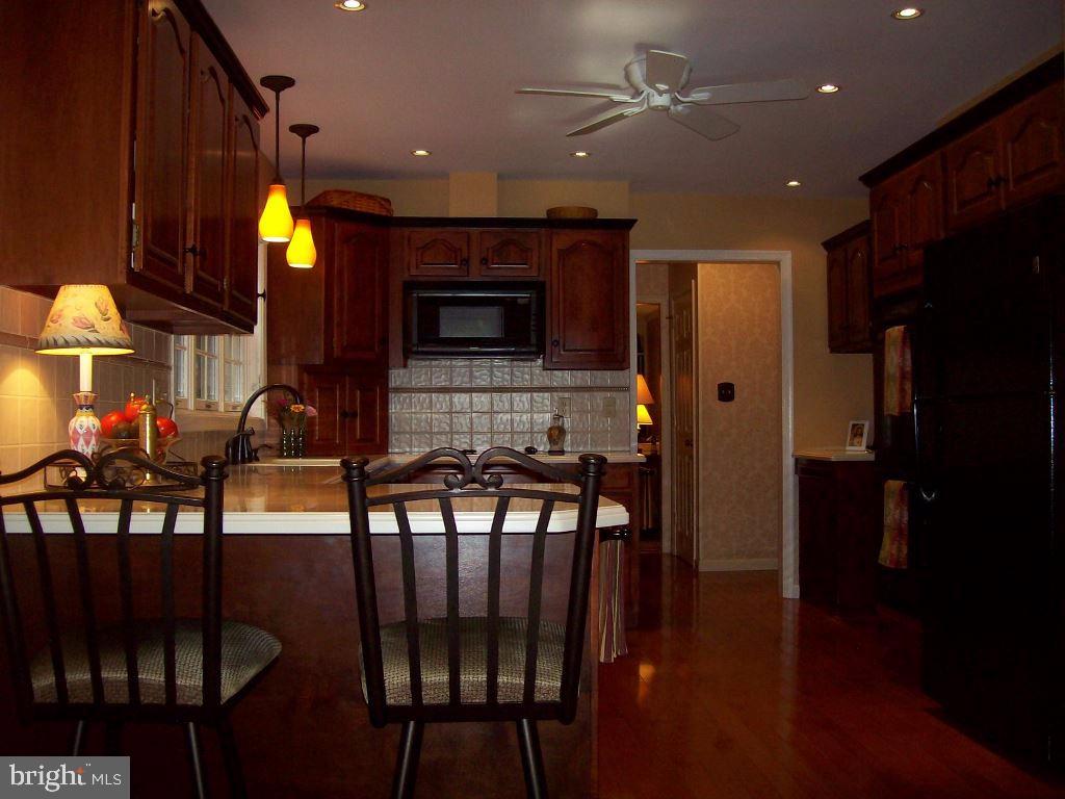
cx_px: 532
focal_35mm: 36
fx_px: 1108
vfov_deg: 39.7
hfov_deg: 51.4
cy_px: 400
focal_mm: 6
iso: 80
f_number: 2.7
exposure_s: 1/64
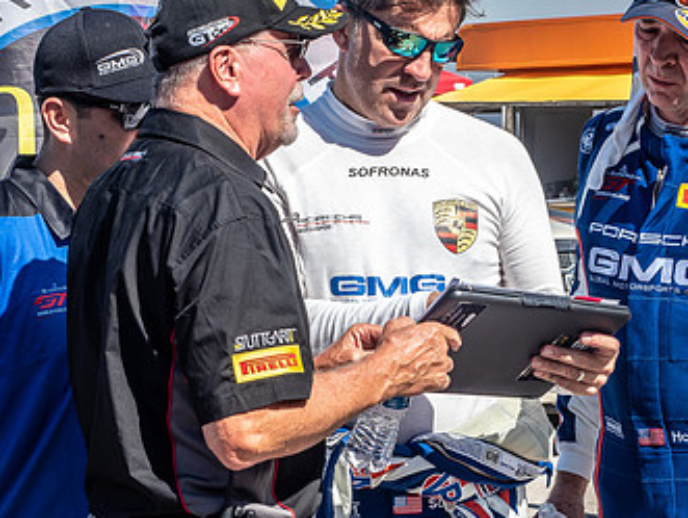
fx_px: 2786
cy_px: 238
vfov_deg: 10.6
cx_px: 480
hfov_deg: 14.0
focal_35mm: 140
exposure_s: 1/125
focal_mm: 40
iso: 64
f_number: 9
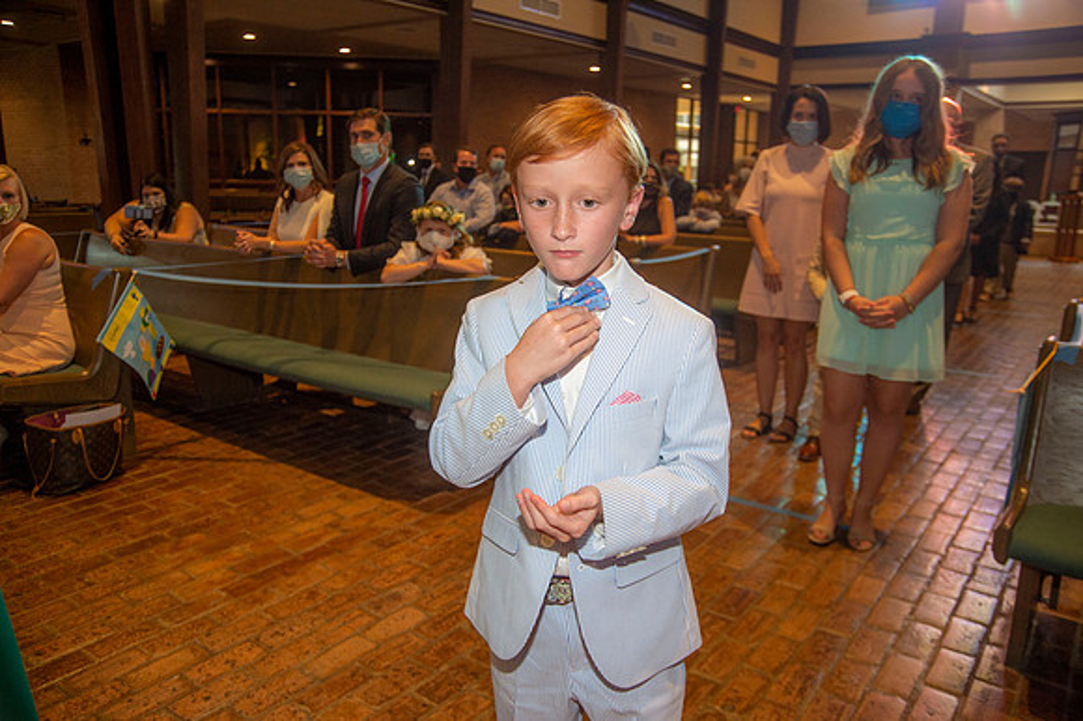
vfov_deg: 46.4
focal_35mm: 28
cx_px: 542
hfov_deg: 65.5
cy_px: 360
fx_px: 842
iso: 1600
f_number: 5
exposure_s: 1/200
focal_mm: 28
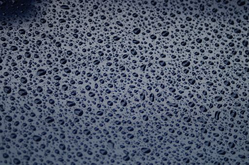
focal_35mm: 105
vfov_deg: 13.0
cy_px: 82
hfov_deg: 19.5
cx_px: 124
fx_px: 725
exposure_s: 1/125
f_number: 5.6
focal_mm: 70
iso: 100
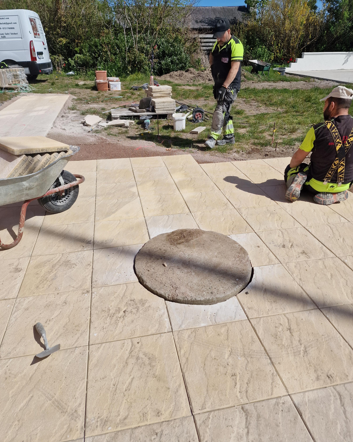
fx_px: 313
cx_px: 176
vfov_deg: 70.3
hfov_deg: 58.8
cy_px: 212
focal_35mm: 24
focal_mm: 6.4
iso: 50
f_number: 1.8
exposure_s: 1/3112
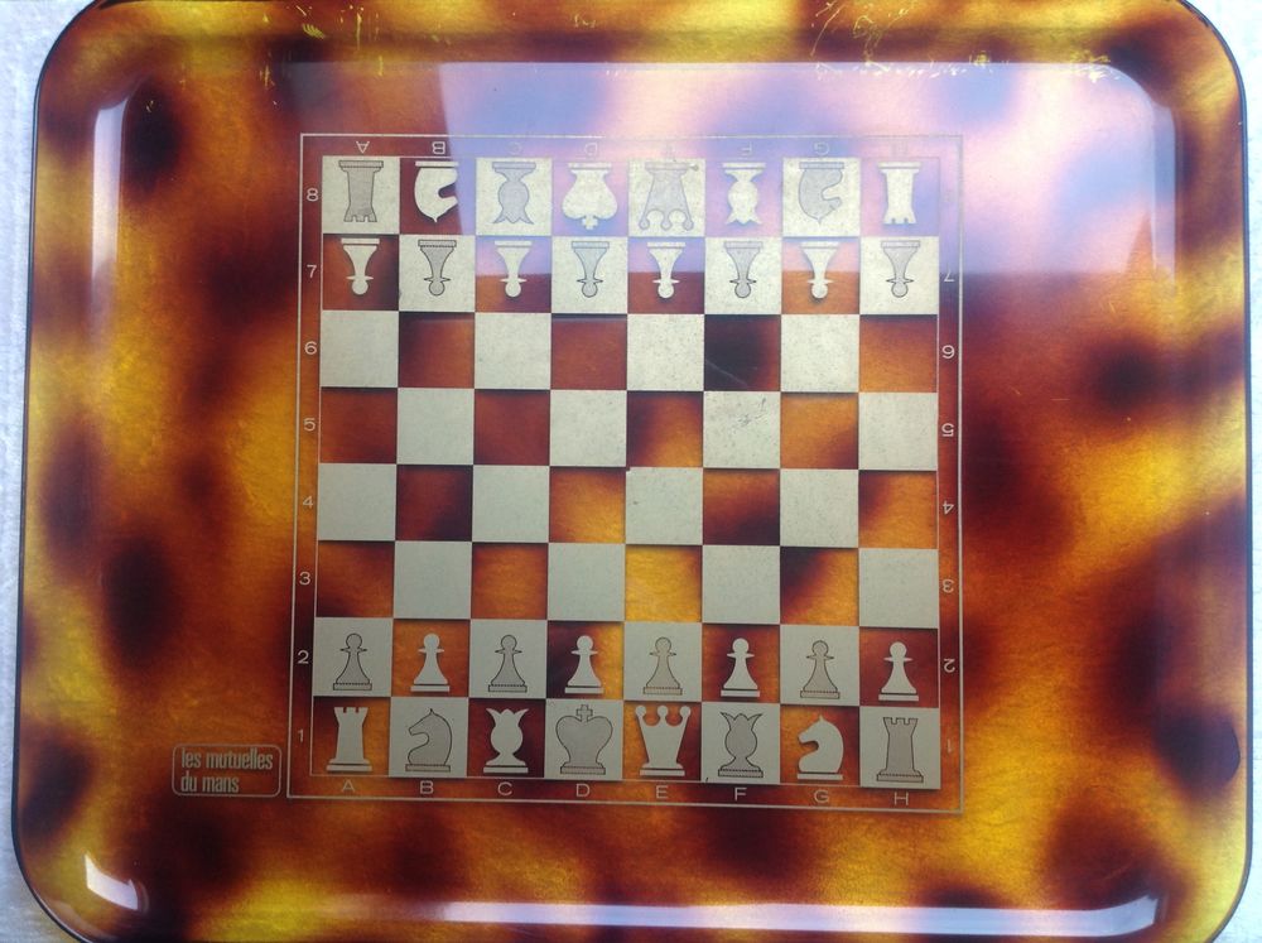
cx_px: 631
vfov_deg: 40.6
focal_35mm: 35
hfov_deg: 52.7
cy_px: 472
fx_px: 1274
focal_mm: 4.28
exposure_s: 1/30
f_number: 2.4
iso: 64
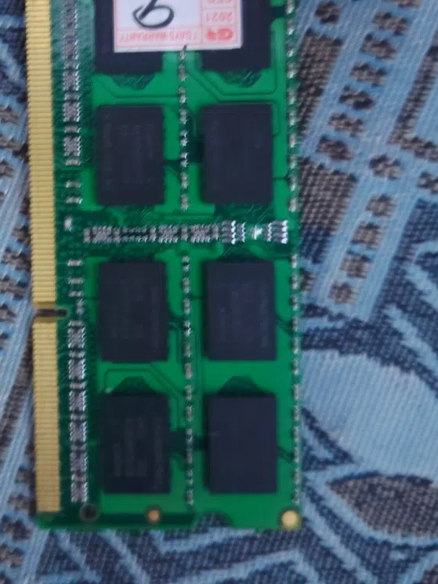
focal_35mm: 44
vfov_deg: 42.3
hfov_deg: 31.9
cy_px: 185
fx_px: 742
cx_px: 81
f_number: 1.75
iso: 8000
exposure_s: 1/11.1
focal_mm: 5.25
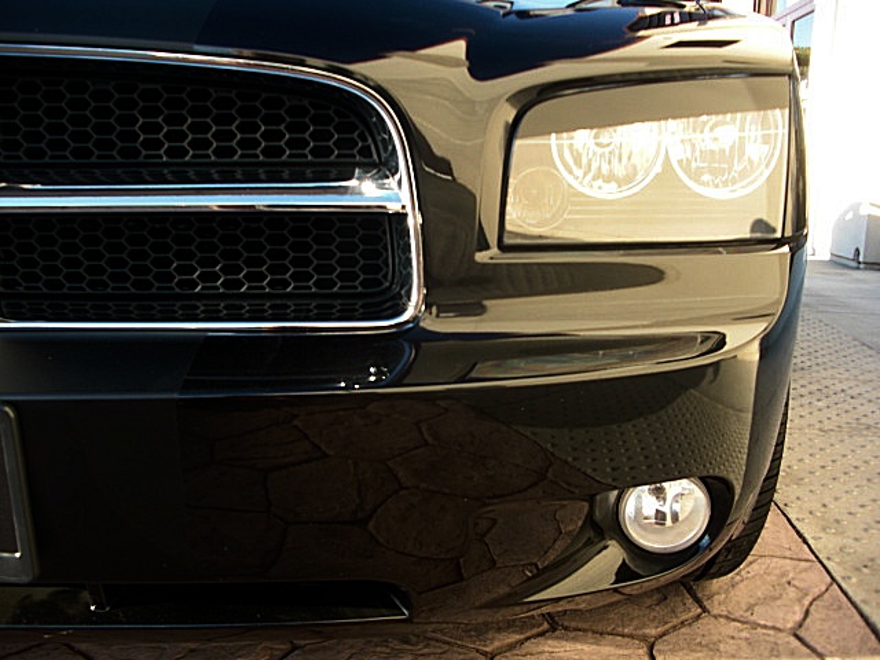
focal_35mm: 36
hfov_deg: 51.4
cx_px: 440
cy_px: 330
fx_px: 915
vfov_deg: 39.7
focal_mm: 6.3
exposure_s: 1/80
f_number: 2.8
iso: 50
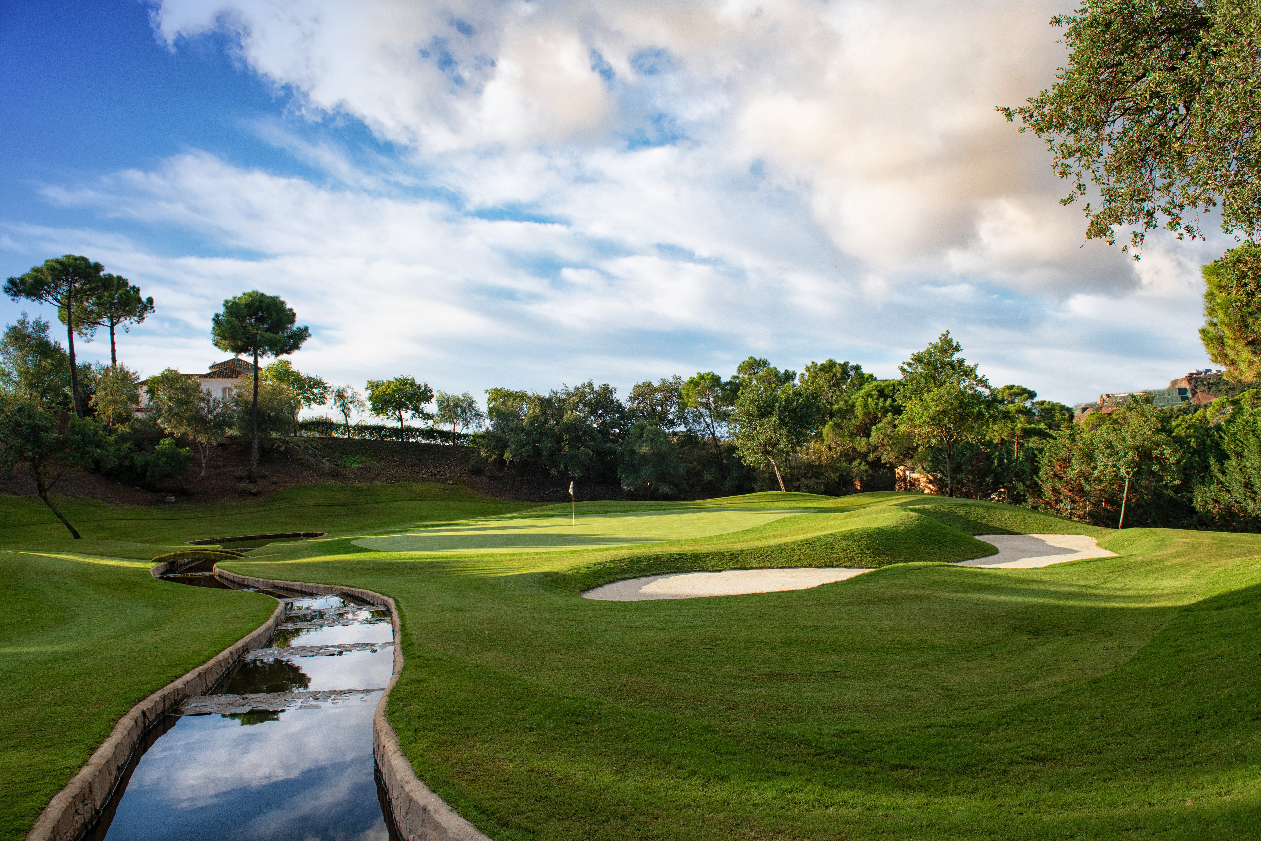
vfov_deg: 53.1
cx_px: 630
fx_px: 841
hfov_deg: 73.7
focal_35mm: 24
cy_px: 420
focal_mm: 24
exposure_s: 1/400
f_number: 9
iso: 250
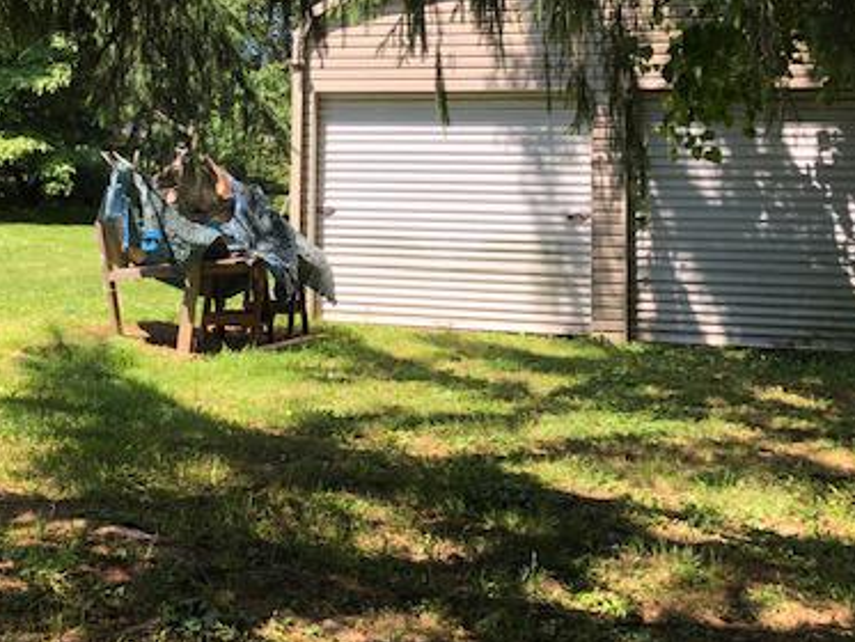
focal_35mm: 48
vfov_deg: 29.9
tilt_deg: +1.5
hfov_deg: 39.2
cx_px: 284
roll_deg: +1.2
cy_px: 179
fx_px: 1186
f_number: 1.8
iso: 20
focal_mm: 3.99
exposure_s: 1/425
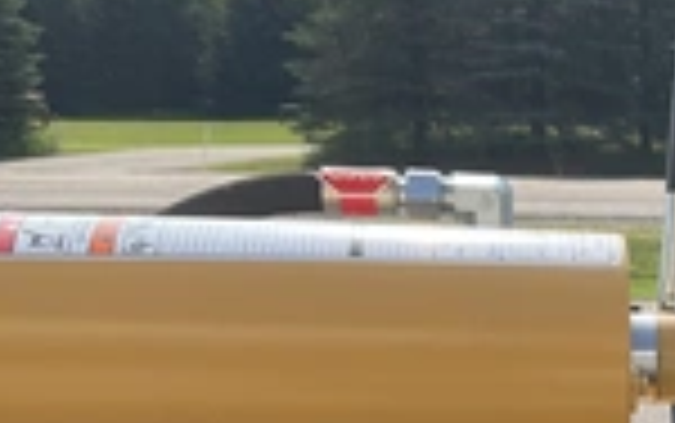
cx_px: 819
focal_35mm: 82
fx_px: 1510
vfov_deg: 14.9
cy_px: 612
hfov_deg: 23.0
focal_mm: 3
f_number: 1.8
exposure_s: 1/749
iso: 25
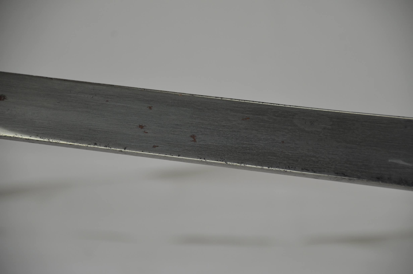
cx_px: 206
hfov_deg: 10.2
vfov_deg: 6.8
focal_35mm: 202
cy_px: 137
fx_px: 2318
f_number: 5.6
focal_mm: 135
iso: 400
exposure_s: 1/250
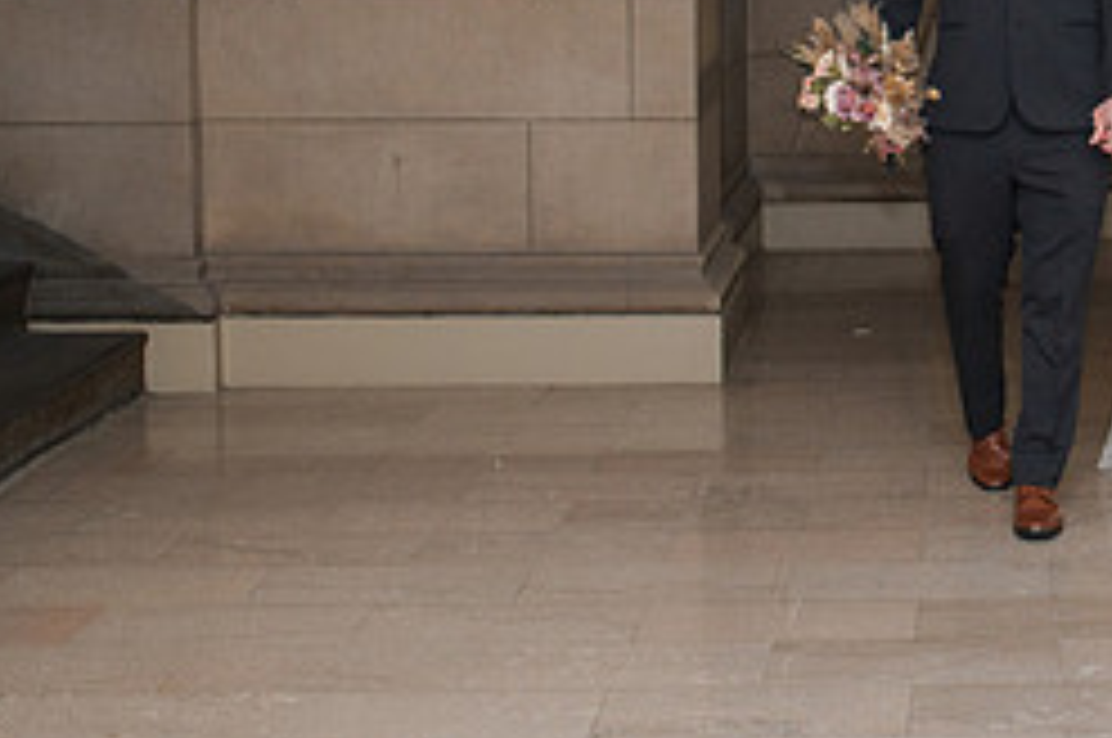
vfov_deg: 15.8
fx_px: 2591
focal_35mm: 84
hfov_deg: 23.2
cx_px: 1114
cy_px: -38
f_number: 3.5
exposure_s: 1/200
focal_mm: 35
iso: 1000
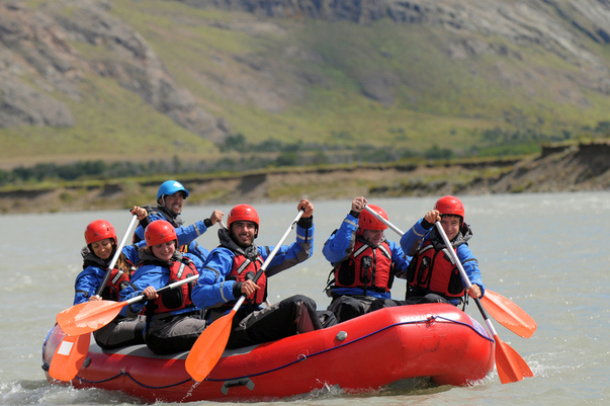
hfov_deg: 10.6
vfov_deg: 7.0
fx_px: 3301
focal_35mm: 195
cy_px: 203
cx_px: 305
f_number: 4
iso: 200
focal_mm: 130
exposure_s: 1/2000
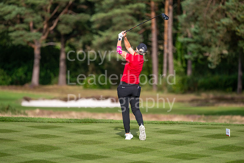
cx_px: 122
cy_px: 82
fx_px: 2034
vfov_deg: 4.6
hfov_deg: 6.9
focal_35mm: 300
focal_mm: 300
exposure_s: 1/4000
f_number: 4.5
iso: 400
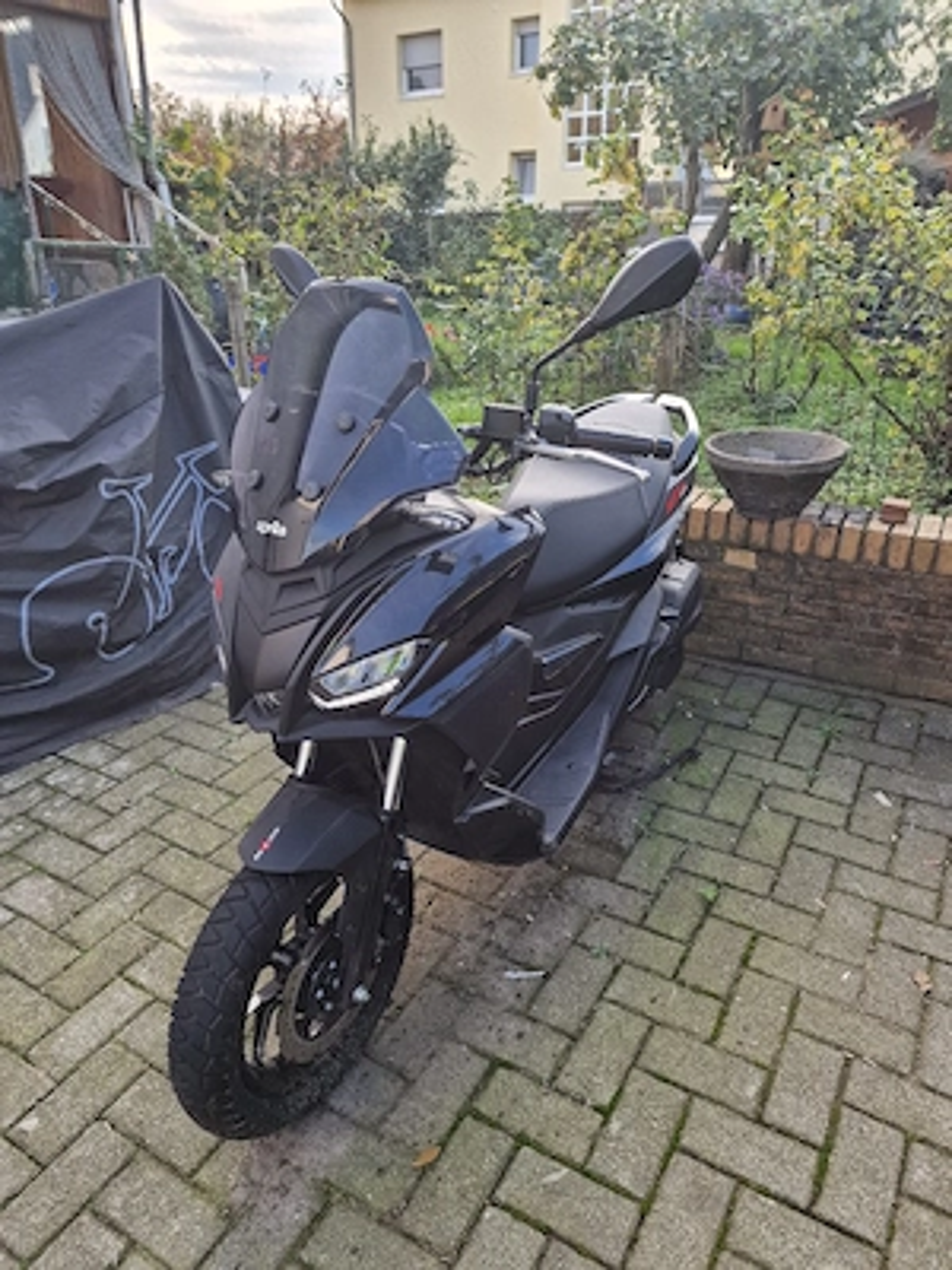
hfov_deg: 58.9
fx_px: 843
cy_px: 635
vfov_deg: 73.9
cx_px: 476
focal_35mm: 23
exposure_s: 1/182
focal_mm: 6.4
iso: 50
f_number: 1.8
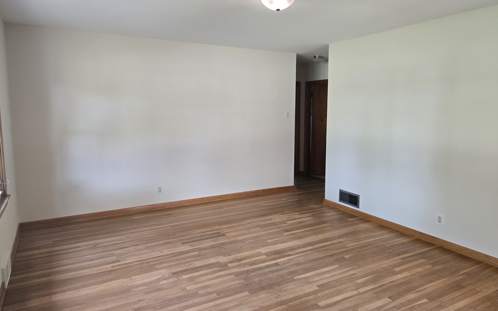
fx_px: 339
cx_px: 252
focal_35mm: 25
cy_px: 147
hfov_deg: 72.5
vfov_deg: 49.2
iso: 250
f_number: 1.8
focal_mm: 5.4
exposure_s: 1/120
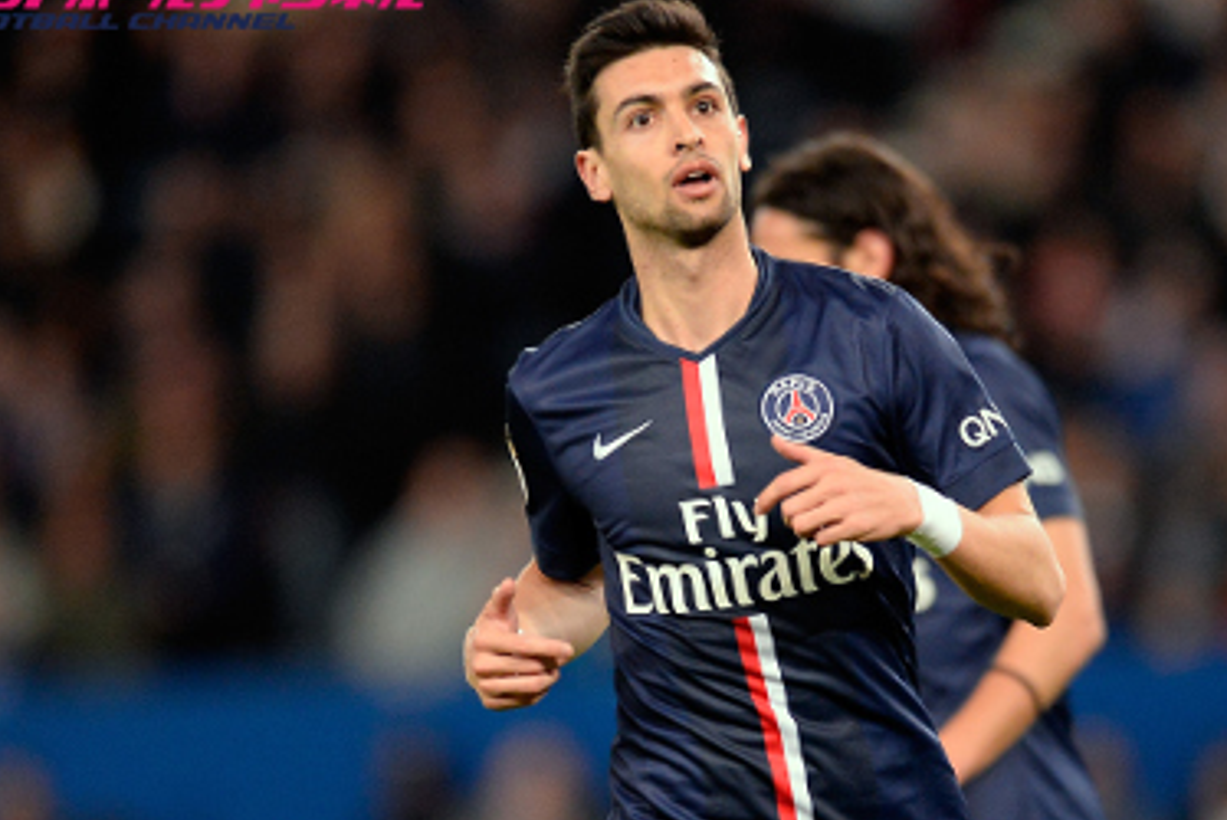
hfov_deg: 3.2
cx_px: 653
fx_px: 21864
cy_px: 554
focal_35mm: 641
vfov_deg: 2.1
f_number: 3.2
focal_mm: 400
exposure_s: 1/2000
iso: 4000
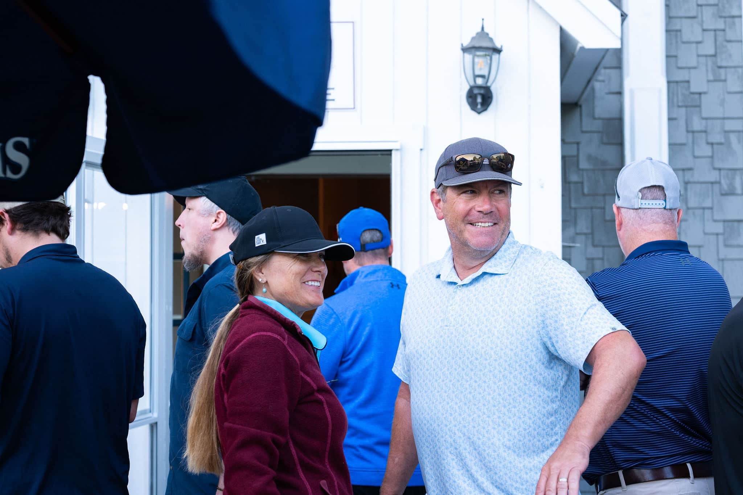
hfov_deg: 28.4
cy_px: 221
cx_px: 430
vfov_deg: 19.1
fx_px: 1468
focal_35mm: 71
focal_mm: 60
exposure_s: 1/500
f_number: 4
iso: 640
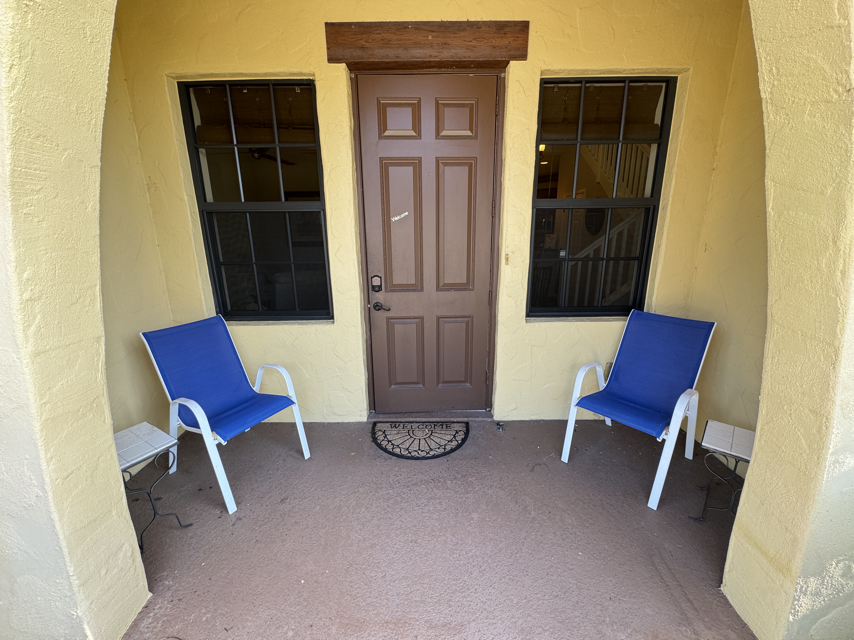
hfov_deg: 102.1
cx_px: 427
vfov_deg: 85.7
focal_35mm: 14
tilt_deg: -14.5
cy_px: 320
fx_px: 345
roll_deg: +0.2
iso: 64
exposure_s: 1/99
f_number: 2.2
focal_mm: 2.22
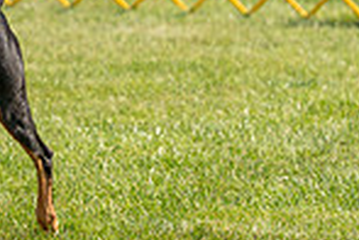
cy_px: -92
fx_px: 4497
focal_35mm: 451
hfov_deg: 4.5
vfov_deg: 3.0
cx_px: -176
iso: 200
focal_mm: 114
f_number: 3.5
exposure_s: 1/1600
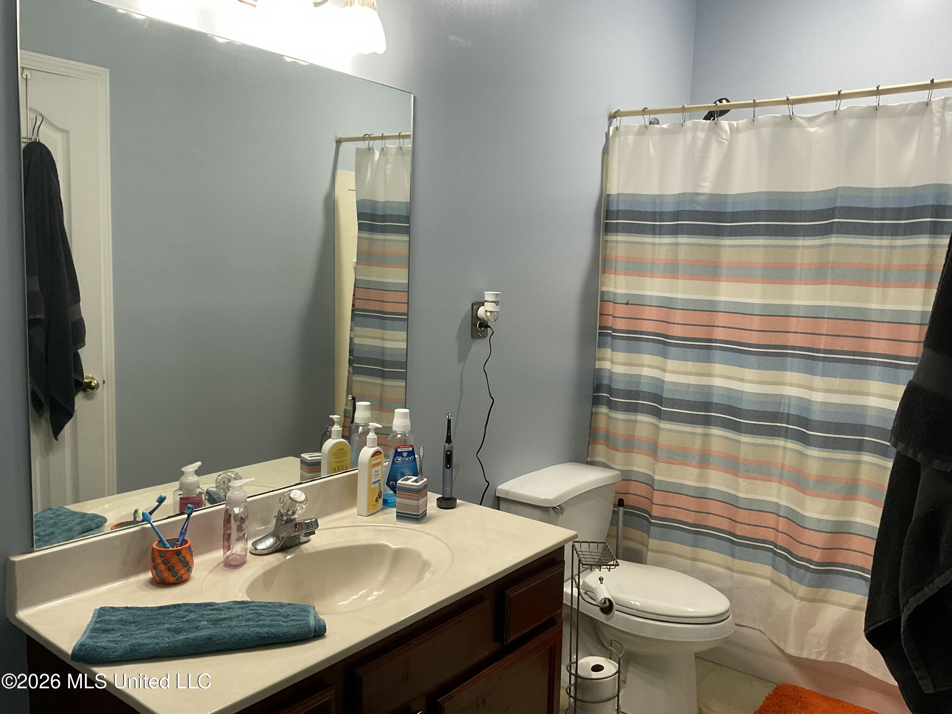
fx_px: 798
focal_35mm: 29
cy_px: 357
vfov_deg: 48.2
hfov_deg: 61.7
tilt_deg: -6.9
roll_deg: -2.9
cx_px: 476
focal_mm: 3
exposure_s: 1/60
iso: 80
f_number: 1.8
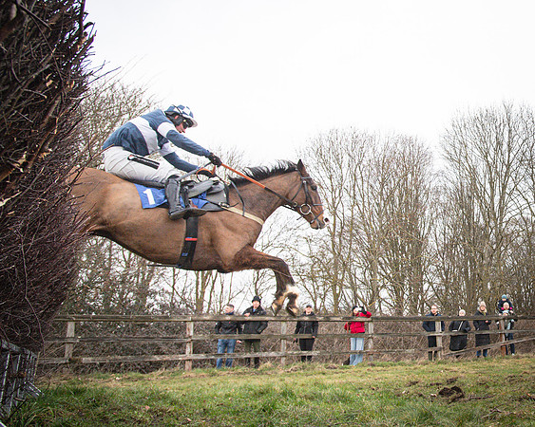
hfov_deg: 43.6
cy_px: 200
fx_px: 582
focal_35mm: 37
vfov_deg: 40.3
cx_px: 511
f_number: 6.3
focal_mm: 20
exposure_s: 1/1600
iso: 2000
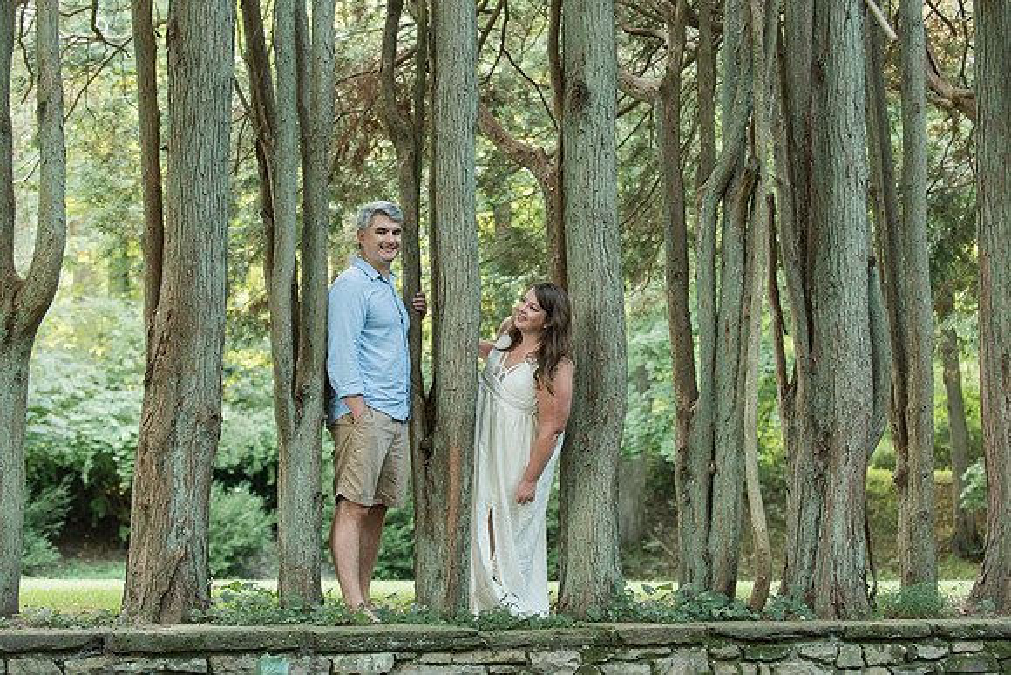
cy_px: 338
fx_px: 2103
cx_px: 525
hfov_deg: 27.0
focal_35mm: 75
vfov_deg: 18.2
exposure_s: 1/60
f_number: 3.5
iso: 800
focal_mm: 70
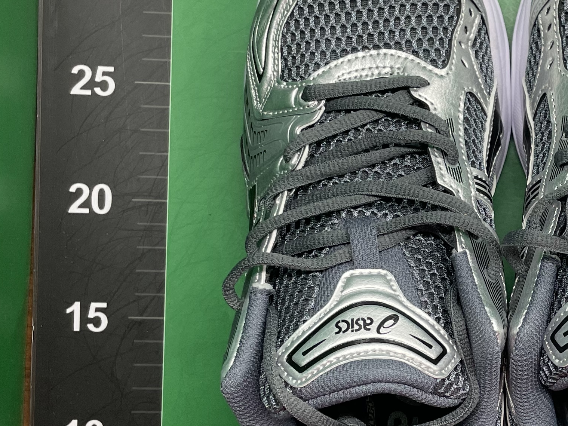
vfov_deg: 21.3
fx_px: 1132
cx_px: 542
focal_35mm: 69
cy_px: 230
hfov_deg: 26.9
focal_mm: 4.2
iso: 80
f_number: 1.6
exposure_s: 1/100
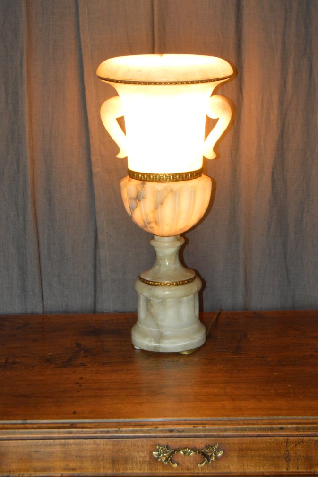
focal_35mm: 82
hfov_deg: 16.7
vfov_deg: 24.8
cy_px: 252
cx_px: 172
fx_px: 1086
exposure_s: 1/60
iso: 1250
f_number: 5.3
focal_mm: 46
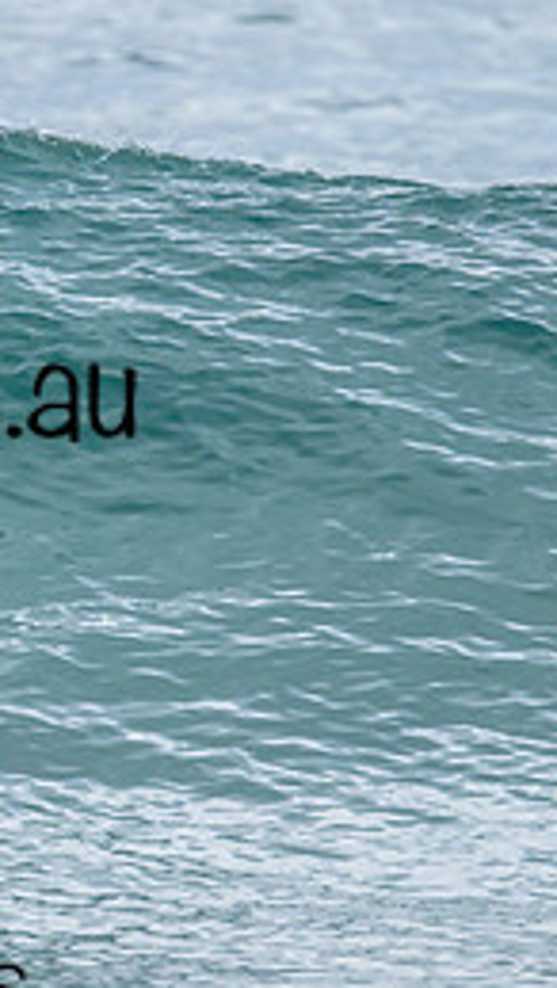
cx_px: -184
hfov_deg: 0.7
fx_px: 43175
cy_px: 240
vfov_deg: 1.3
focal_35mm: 1647
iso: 1250
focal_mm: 540
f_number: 11
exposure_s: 1/2000
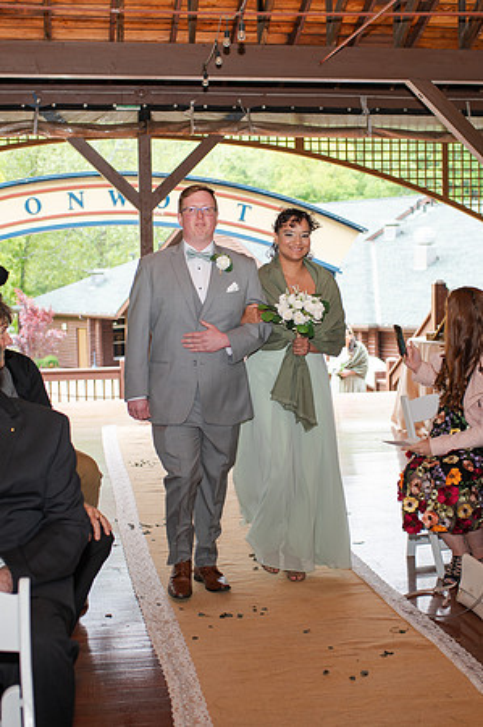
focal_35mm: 53
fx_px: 1060
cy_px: 364
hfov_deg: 25.7
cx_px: 258
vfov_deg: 37.8
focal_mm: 35
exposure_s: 1/200
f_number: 3.2
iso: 220
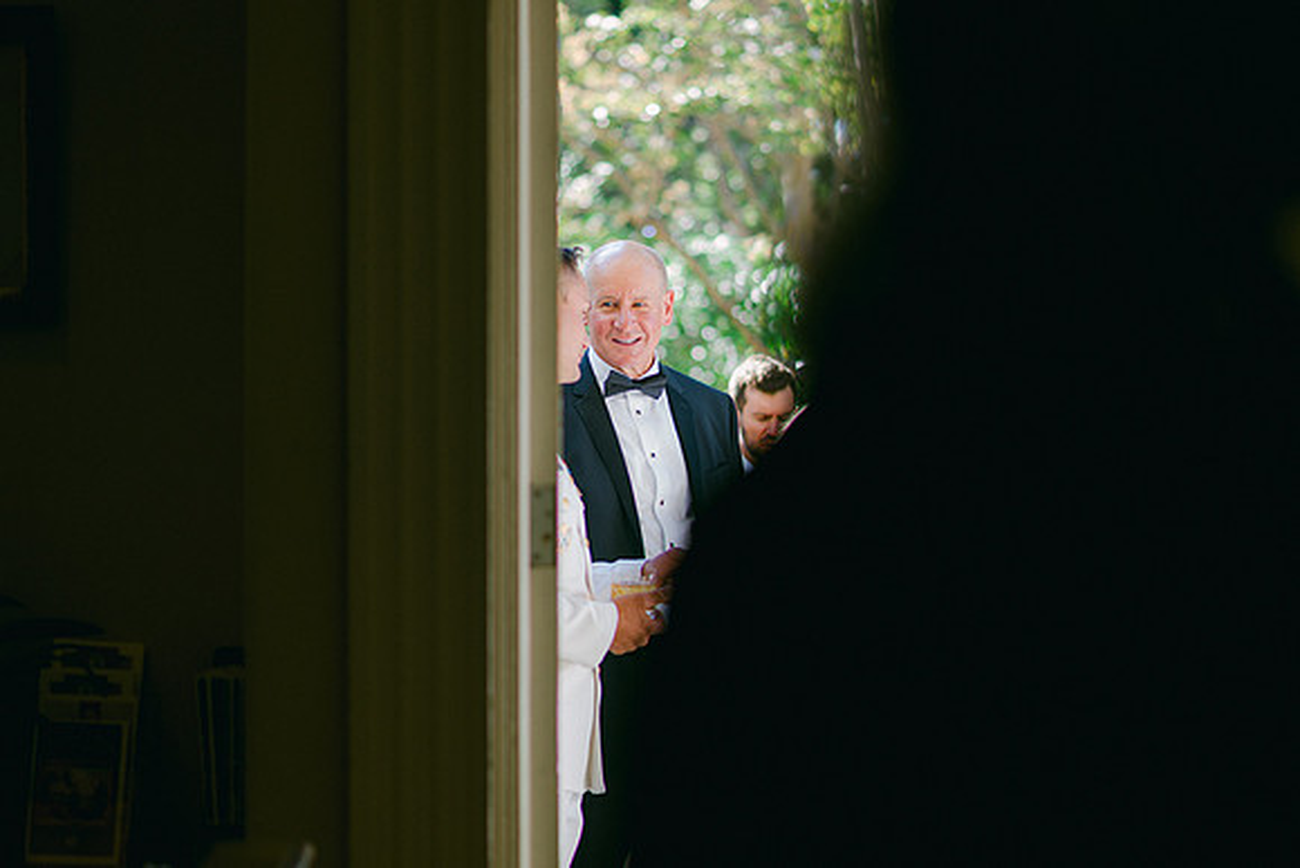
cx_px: 650
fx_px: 3135
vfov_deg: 15.8
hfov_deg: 23.4
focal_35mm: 87
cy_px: 434
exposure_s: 1/500
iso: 200
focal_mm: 85
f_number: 1.8
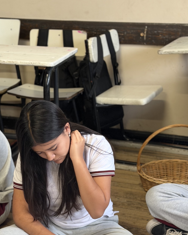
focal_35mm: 75
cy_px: 153
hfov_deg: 20.4
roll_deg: +0.1
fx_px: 522
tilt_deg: -20.6
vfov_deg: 25.3
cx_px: 80
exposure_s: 1/33
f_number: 1.78
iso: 200
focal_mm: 6.76
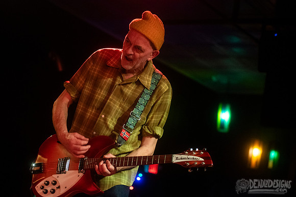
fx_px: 720
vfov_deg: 15.6
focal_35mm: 87
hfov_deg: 23.2
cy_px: 89
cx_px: 134
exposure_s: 1/200
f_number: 3.2
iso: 2000
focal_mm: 80
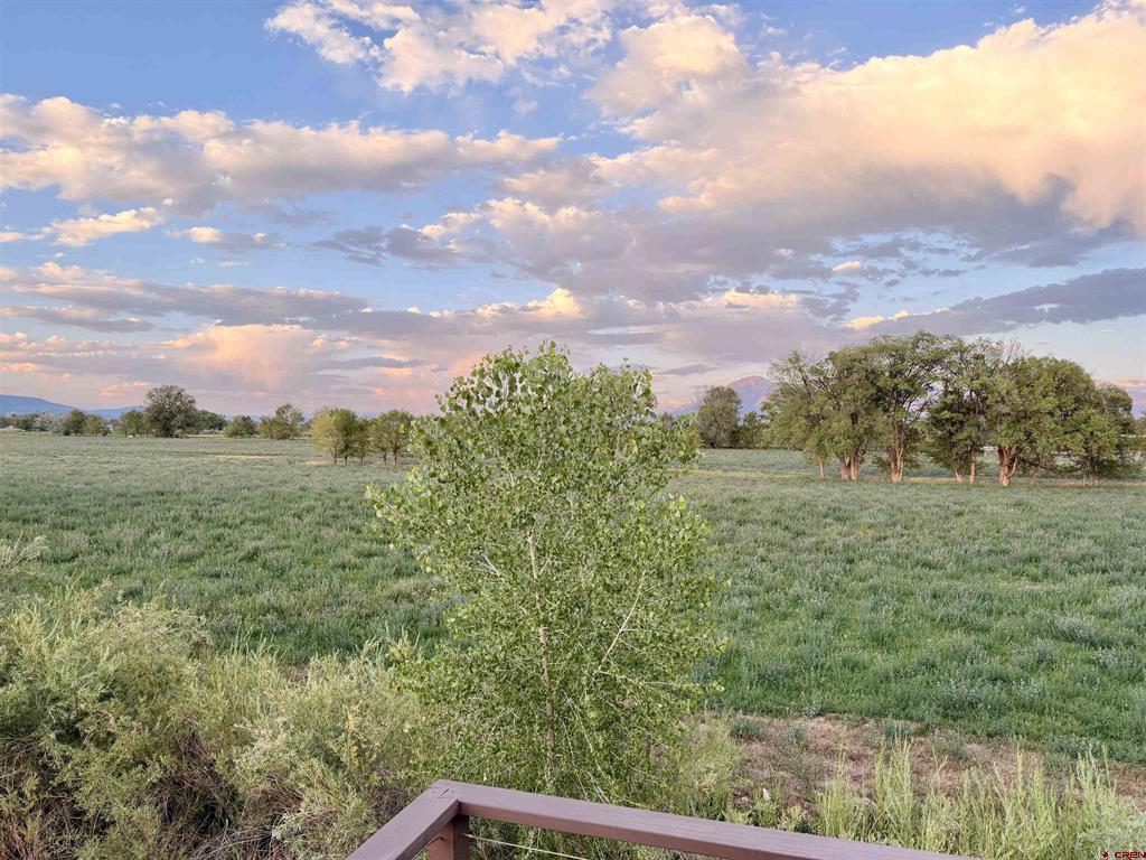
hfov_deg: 71.6
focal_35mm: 24
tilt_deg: +0.1
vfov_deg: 56.8
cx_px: 573
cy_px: 430
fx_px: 795
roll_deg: +0.3
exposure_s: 1/179
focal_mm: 6.76
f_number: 1.78
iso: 80
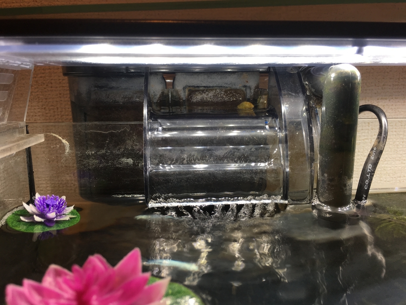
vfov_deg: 48.2
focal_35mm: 29
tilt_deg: -10.6
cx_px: 203
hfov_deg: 61.7
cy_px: 152
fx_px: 340
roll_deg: +1.0
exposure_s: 1/60
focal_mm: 4.15
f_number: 2.2
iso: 25
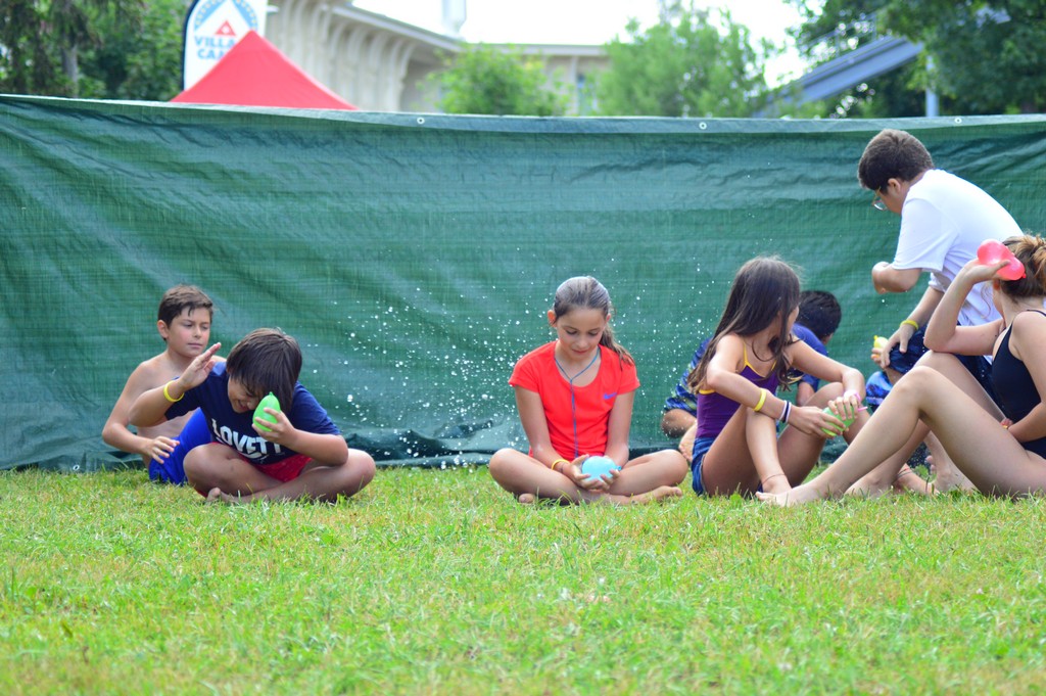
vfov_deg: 13.0
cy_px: 348
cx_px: 523
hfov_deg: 19.5
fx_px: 3048
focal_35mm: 105
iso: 800
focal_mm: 70
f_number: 4
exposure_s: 1/640
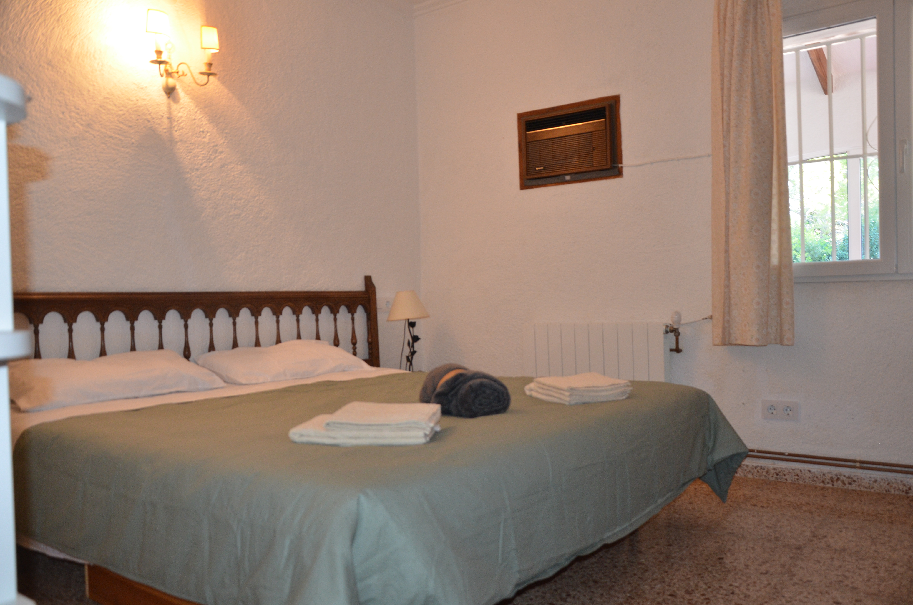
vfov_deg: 47.7
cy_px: 302
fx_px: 683
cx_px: 456
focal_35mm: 27
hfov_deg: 67.5
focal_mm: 18
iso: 800
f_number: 3.5
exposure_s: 1/60
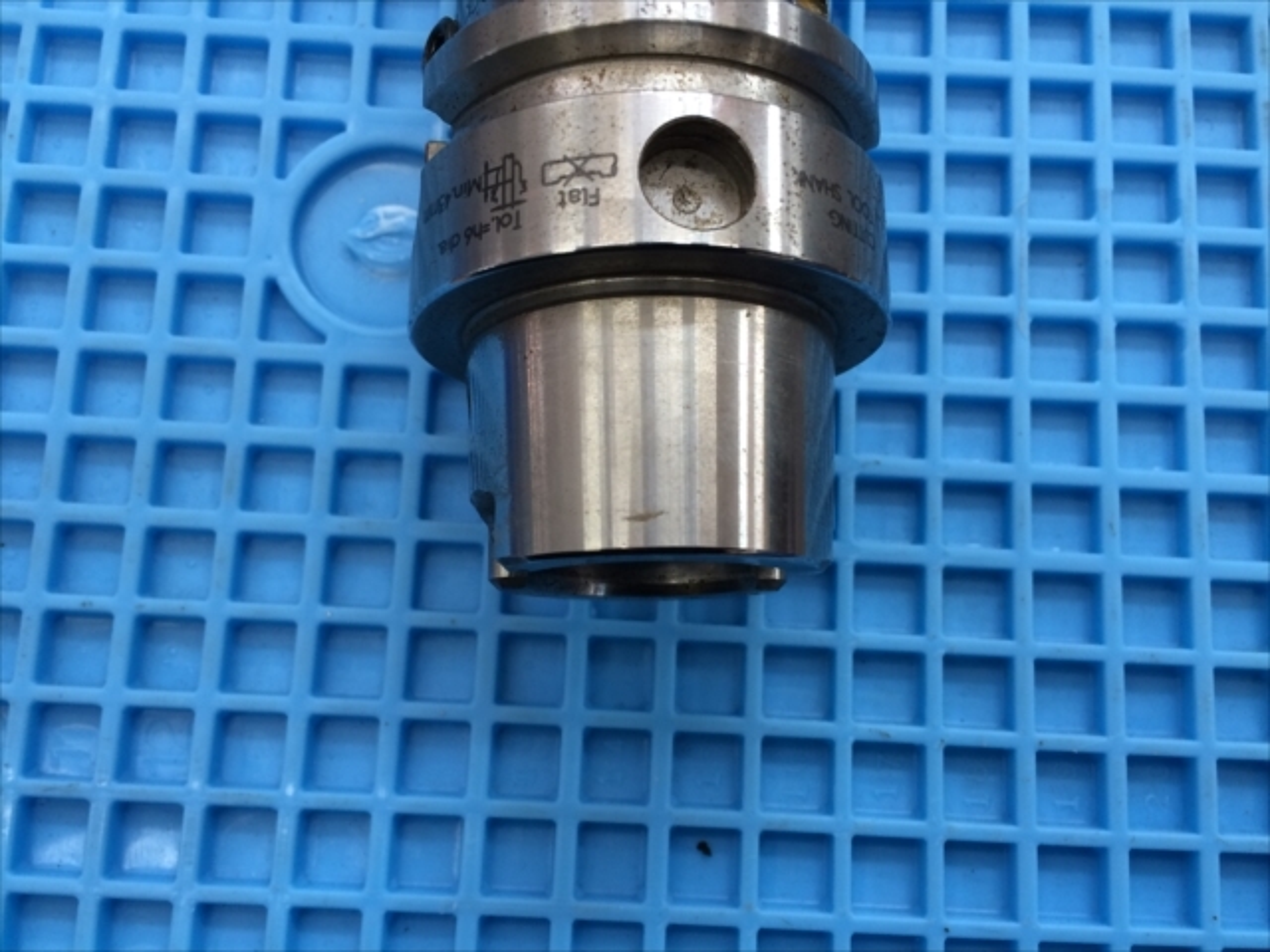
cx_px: 635
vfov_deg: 48.2
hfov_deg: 61.7
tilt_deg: -81.4
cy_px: 476
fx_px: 1064
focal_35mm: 29
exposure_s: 1/30
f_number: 2.2
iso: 40
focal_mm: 4.15
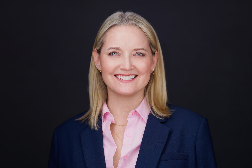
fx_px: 574
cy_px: 84
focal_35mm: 82
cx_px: 126
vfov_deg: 16.7
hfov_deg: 24.8
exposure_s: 1/160
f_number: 3.2
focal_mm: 82
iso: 125
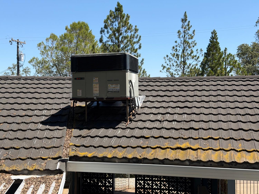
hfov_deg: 39.7
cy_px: 97
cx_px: 130
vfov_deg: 30.3
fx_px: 359
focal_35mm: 48
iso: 64
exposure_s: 1/2577
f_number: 1.78
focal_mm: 6.76
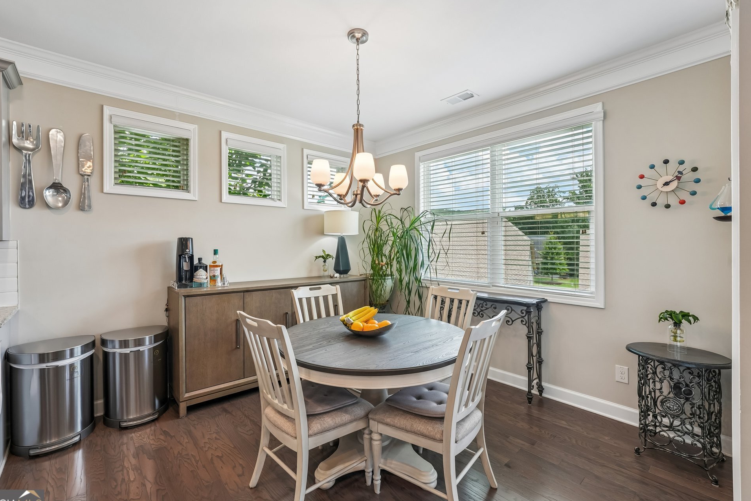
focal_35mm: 15
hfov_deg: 100.4
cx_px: 366
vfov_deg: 77.3
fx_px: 313
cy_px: 248
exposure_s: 1/30
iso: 320
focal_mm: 14
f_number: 8
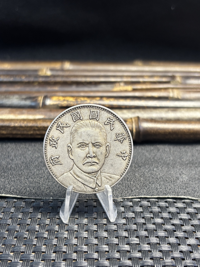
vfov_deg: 59.8
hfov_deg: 46.7
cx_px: 88
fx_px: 231
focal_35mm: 30
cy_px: 149
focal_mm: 5.96
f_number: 1.6
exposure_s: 1/60
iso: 250
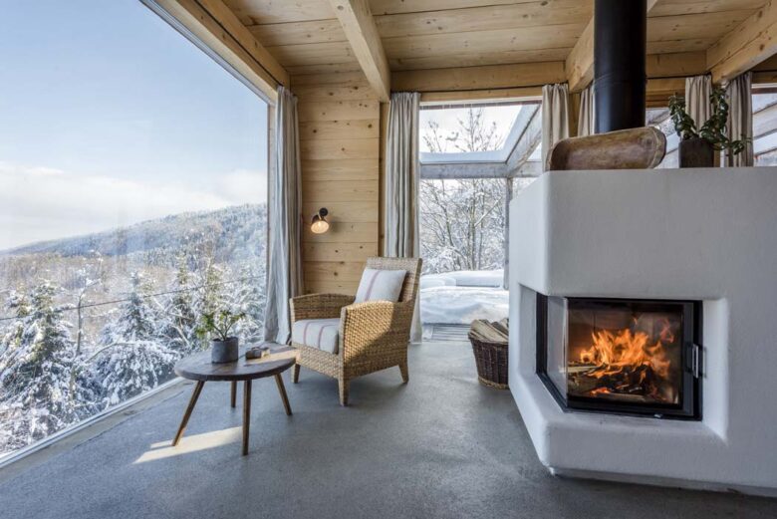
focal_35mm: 18
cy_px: 260
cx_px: 388
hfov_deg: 90.0
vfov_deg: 67.5
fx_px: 389
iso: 250
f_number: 13
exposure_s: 1/50
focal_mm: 18
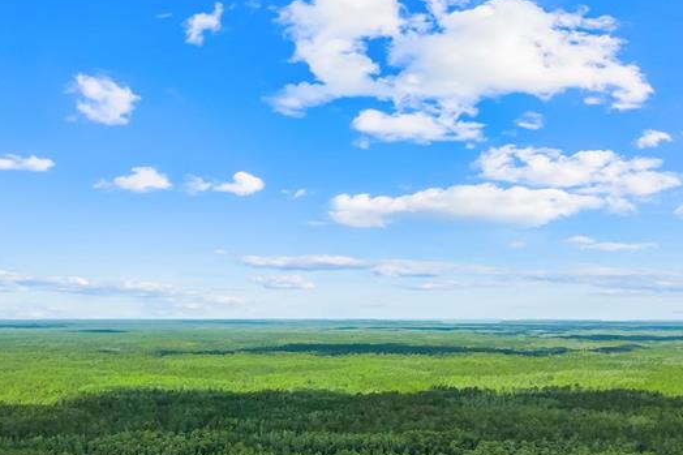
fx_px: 816
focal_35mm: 43
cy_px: 428
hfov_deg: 45.4
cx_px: 328
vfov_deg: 29.6
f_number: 2.8
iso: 110
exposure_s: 1/320
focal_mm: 8.38
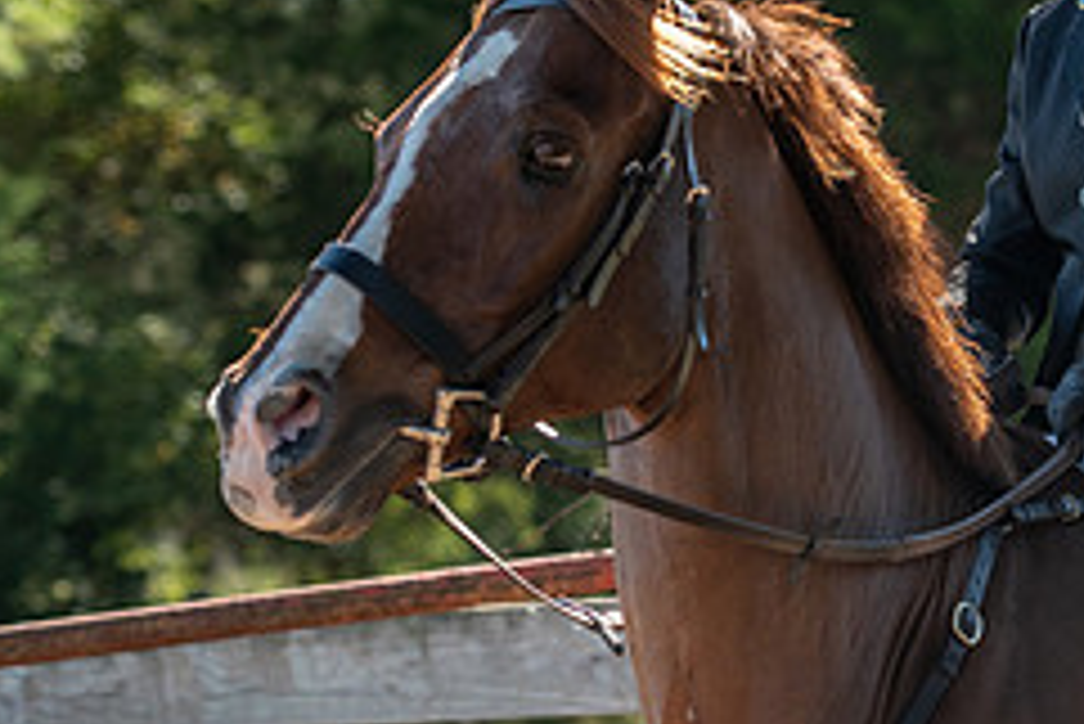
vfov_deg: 6.6
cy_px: 411
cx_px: 850
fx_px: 6236
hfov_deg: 9.9
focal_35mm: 207
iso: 280
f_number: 4
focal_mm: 86
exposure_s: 1/320
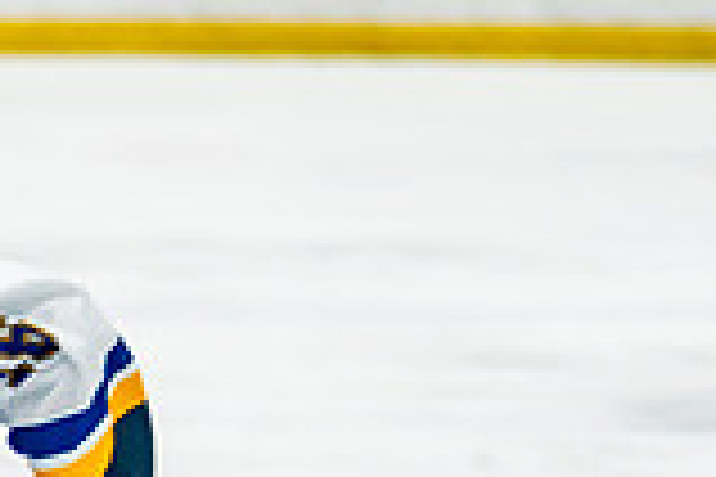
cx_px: -219
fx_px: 15989
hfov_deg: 2.6
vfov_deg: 1.7
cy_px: 772
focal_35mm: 804
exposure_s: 1/640
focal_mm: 135
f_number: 2.8
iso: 400
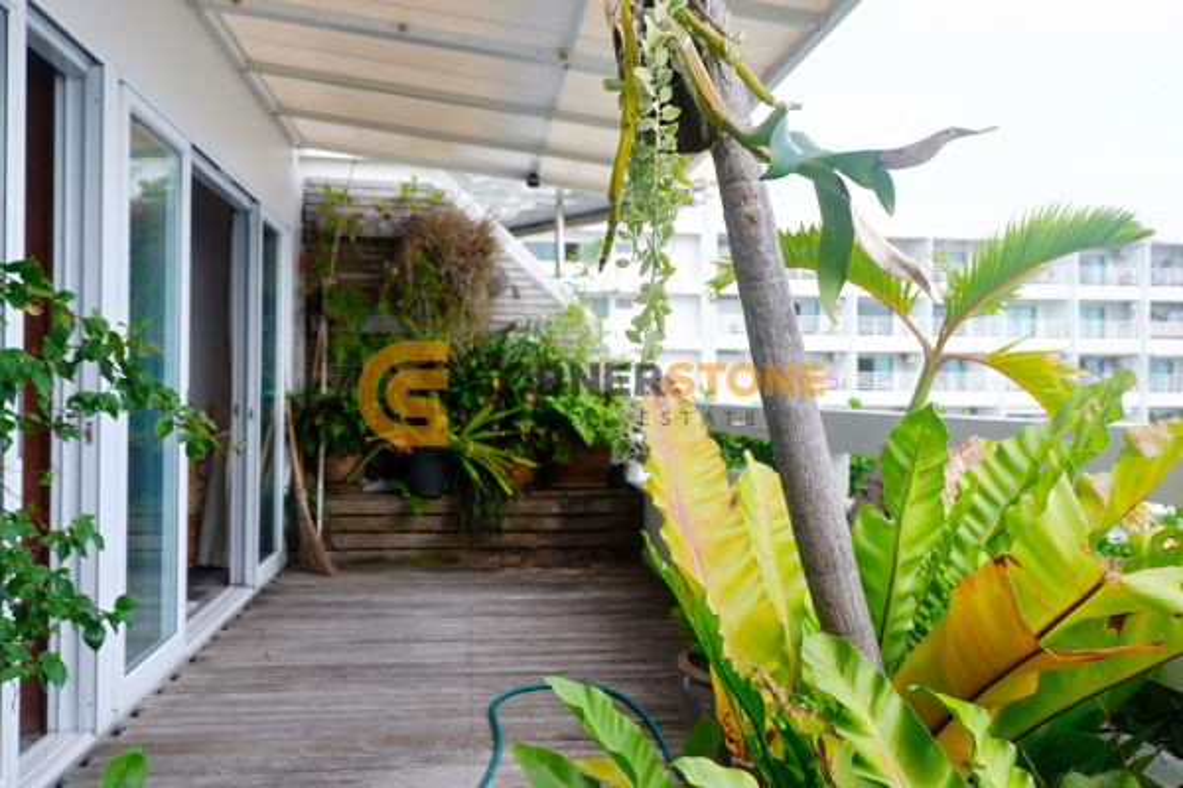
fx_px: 1051
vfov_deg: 41.1
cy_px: 394
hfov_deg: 58.7
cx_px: 592
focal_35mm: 32
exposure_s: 1/280
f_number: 5.6
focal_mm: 21.1
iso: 200
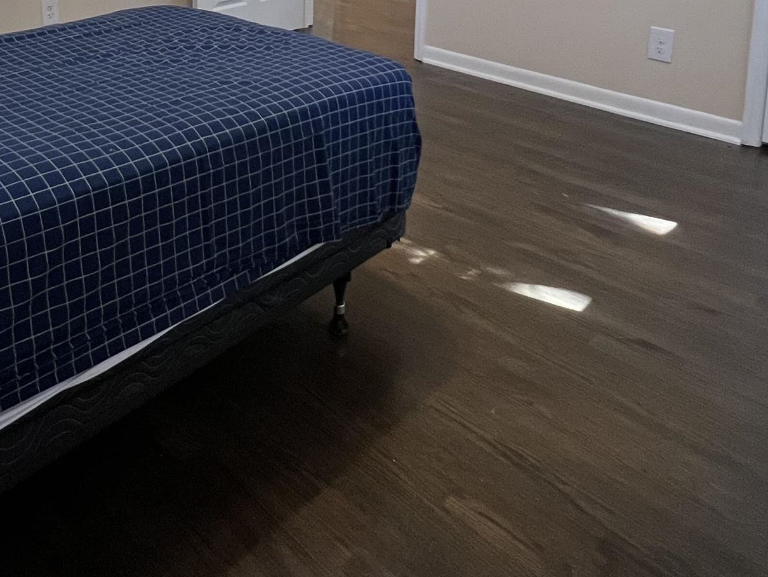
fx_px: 732
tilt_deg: -9.5
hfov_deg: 53.9
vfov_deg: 36.9
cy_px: -43
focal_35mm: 33
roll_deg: -0.5
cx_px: 241
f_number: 1.8
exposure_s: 1/60
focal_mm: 1.57
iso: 320
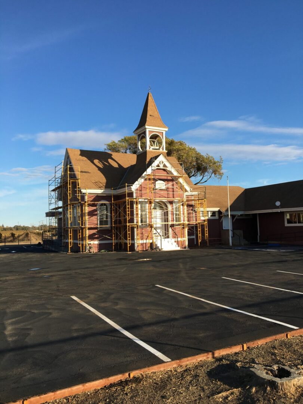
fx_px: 338
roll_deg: +1.6
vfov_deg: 61.7
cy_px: 202
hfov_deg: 48.2
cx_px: 152
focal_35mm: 29
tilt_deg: +4.0
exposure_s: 1/1115
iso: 25
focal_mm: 4.15
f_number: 2.2
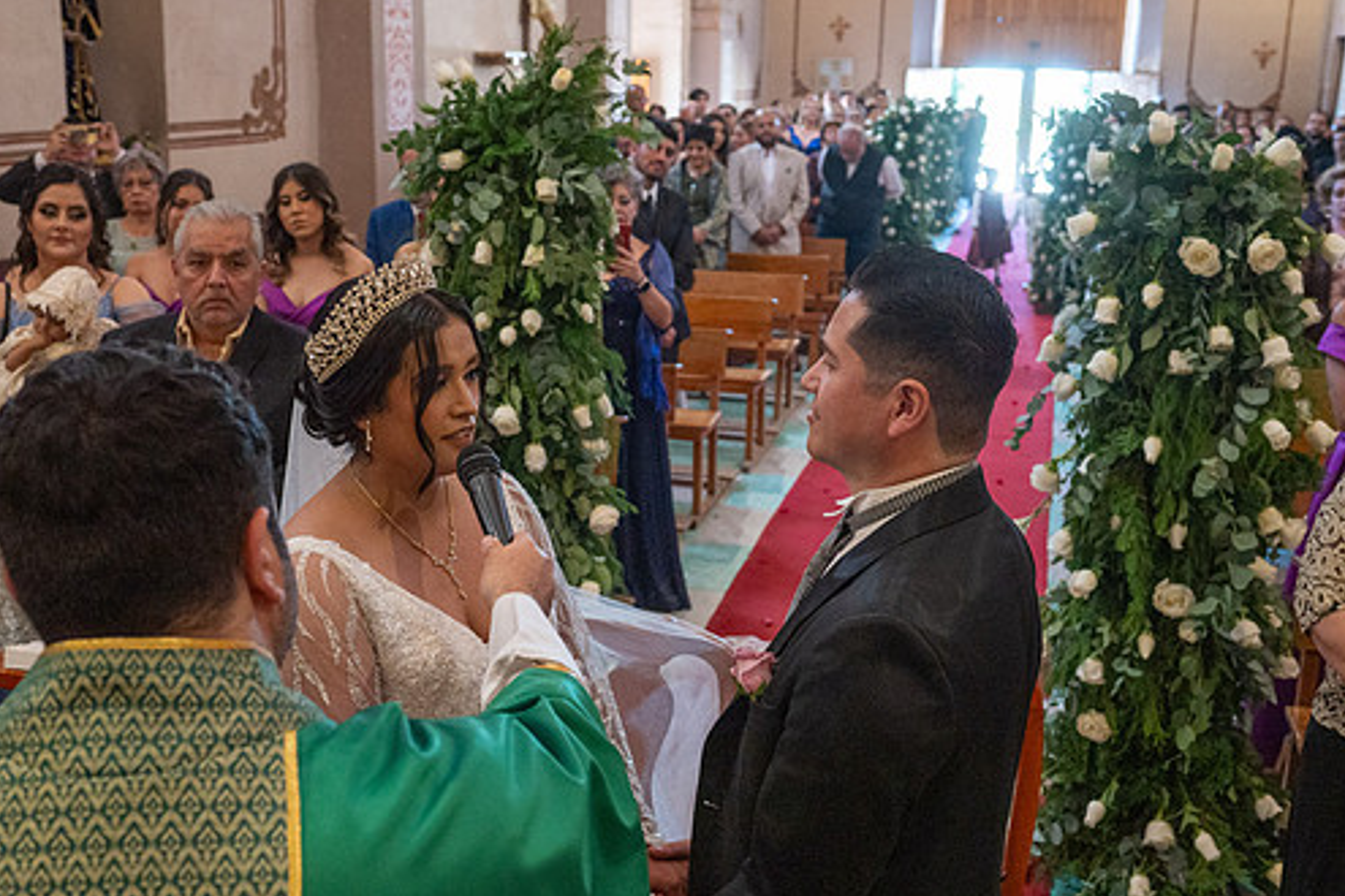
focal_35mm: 41
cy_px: 496
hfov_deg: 47.3
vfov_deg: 32.6
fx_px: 1532
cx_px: 590
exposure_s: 1/100
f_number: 5
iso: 2500
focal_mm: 35
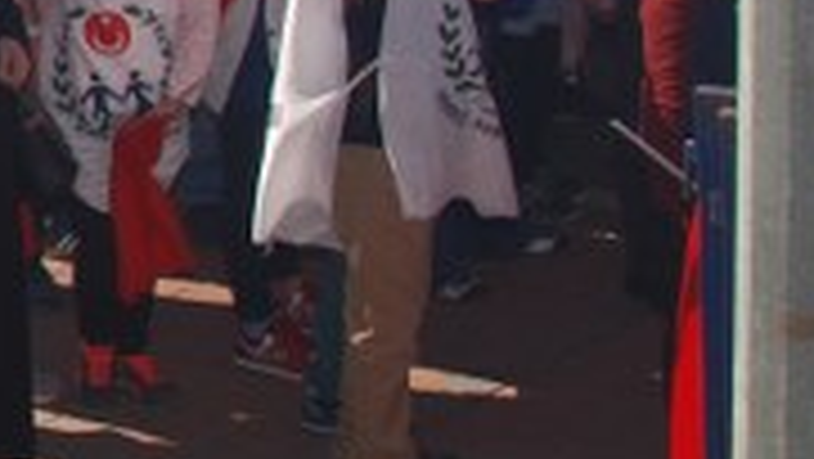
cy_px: -158
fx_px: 2699
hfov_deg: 14.7
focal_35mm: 125
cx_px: -706
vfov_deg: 9.5
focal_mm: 18
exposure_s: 1/200
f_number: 8
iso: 100
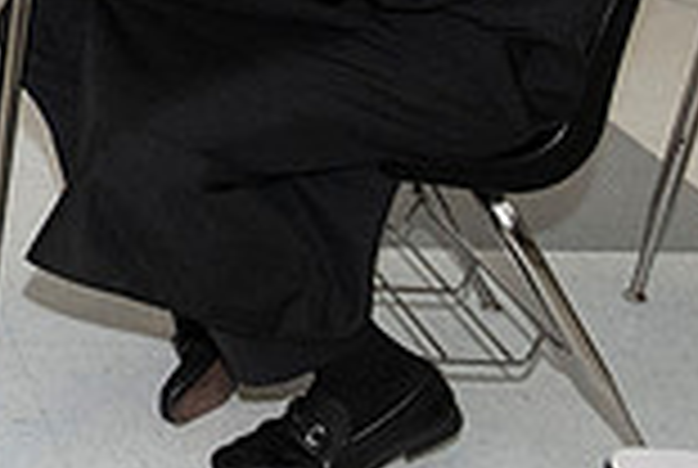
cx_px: -527
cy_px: -124
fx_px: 1884
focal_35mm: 97
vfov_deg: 13.7
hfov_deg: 17.4
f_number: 8
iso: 6400
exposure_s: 1/200
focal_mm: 26
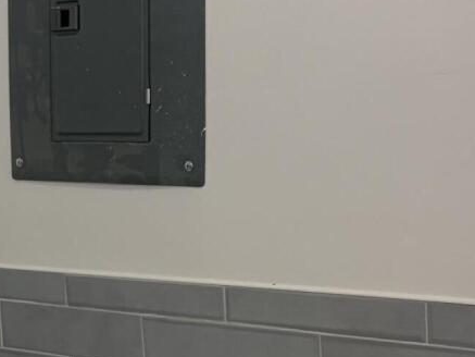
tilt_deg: -8.0
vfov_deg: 12.3
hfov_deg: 15.7
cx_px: -151
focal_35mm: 119
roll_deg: +2.8
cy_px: 337
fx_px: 1633
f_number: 1.6
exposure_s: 1/120
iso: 64
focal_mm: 5.96
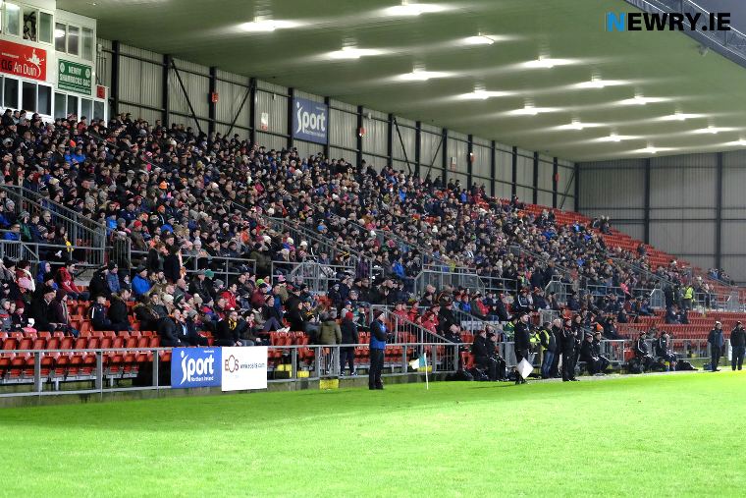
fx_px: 2176
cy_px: 249
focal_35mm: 105
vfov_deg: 13.0
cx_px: 373
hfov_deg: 19.5
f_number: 4
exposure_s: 1/60
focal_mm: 70
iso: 3200
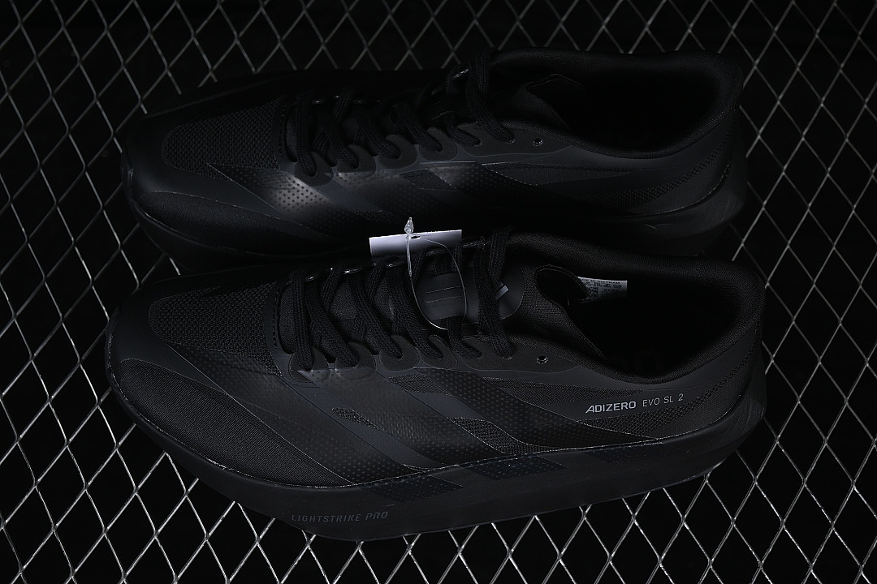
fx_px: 1827
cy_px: 292
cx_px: 438
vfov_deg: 18.2
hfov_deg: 27.0
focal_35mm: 75
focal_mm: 50
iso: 160
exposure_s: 1/60
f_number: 6.3
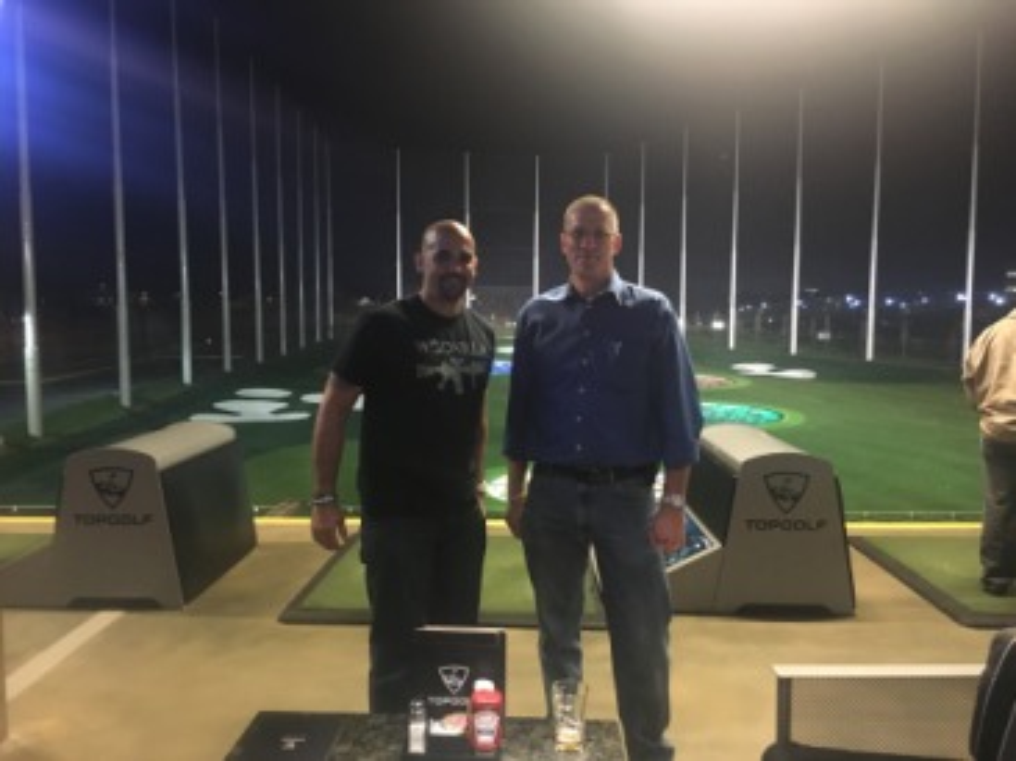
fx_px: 851
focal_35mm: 29
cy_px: 380
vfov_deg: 48.2
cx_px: 508
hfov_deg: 61.7
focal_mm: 4.15
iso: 400
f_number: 2.2
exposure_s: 1/15
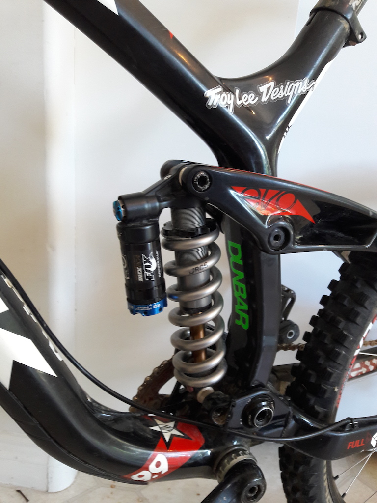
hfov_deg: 49.7
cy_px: 252
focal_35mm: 28
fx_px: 407
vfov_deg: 63.4
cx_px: 188
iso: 160
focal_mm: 3.7
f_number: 1.9
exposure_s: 1/30
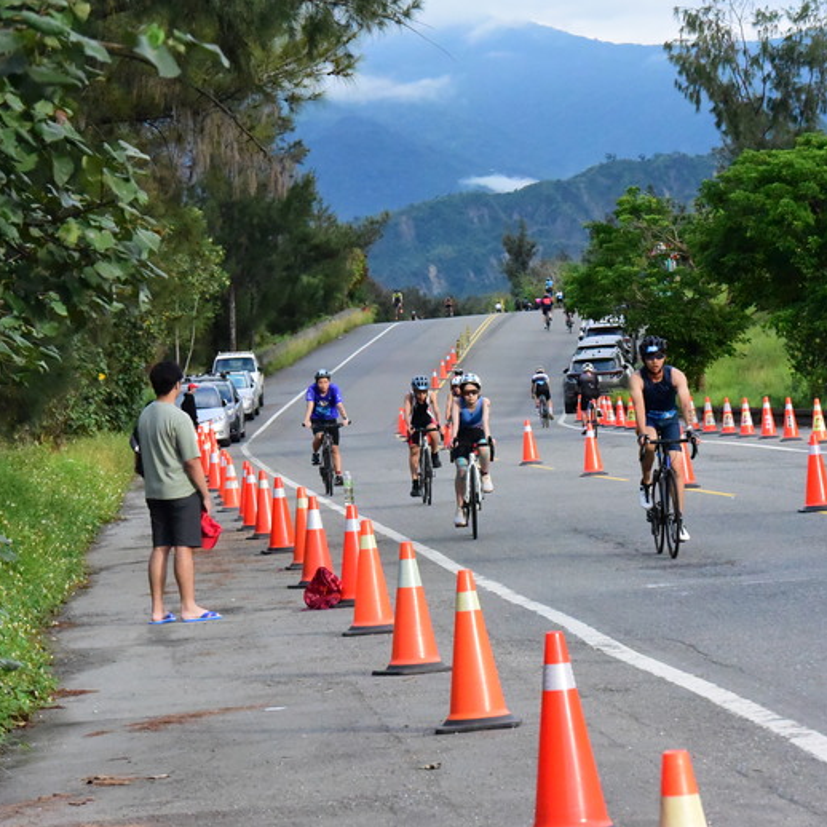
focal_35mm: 173
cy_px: 414
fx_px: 4676
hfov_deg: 10.1
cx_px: 485
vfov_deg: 10.1
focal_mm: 135
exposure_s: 1/2500
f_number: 13
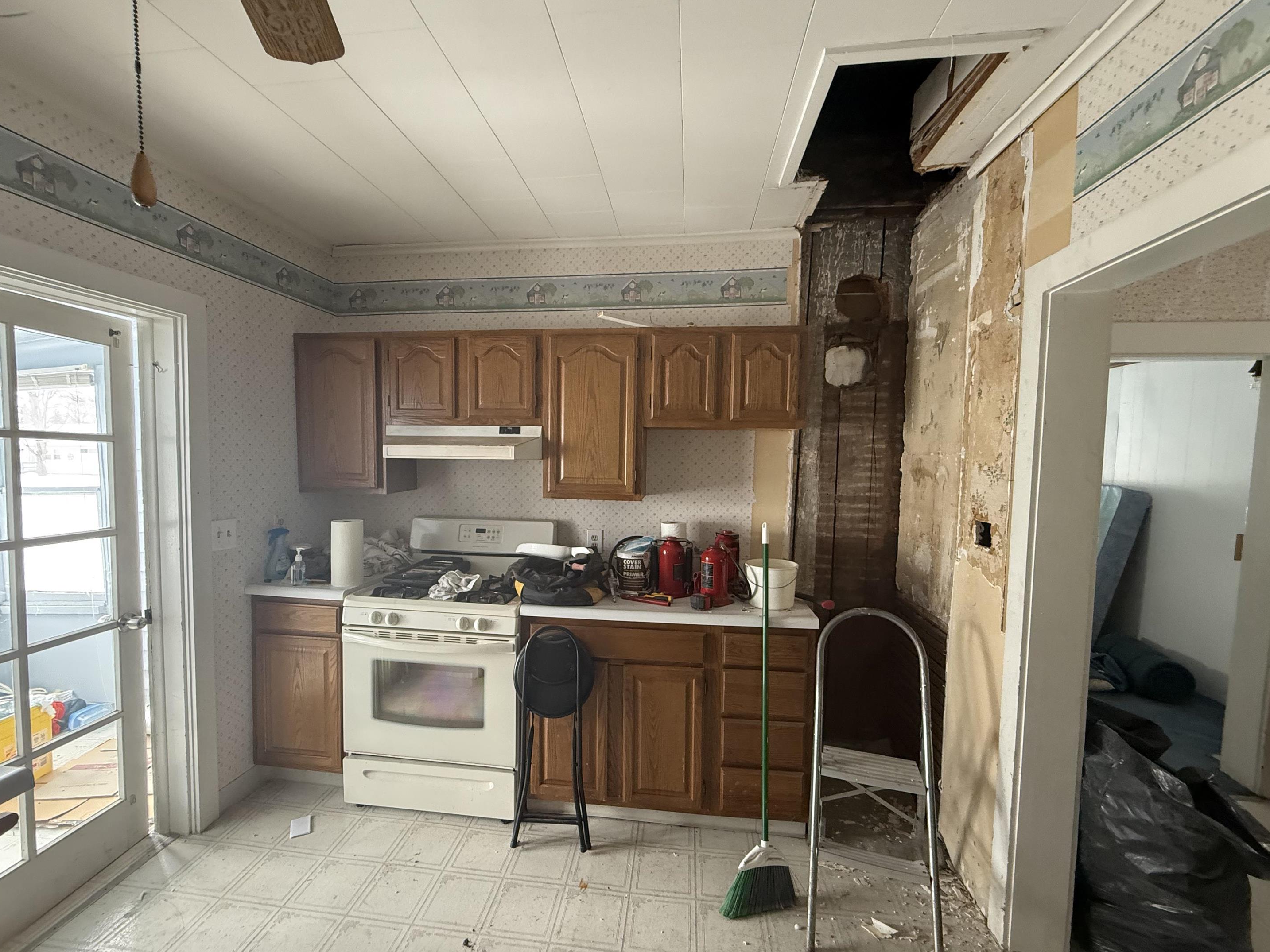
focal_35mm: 15
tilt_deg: -2.2
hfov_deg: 98.2
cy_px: 487
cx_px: 618
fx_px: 550
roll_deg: +0.2
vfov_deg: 81.7
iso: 400
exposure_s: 1/83
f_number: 2.2
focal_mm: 2.22
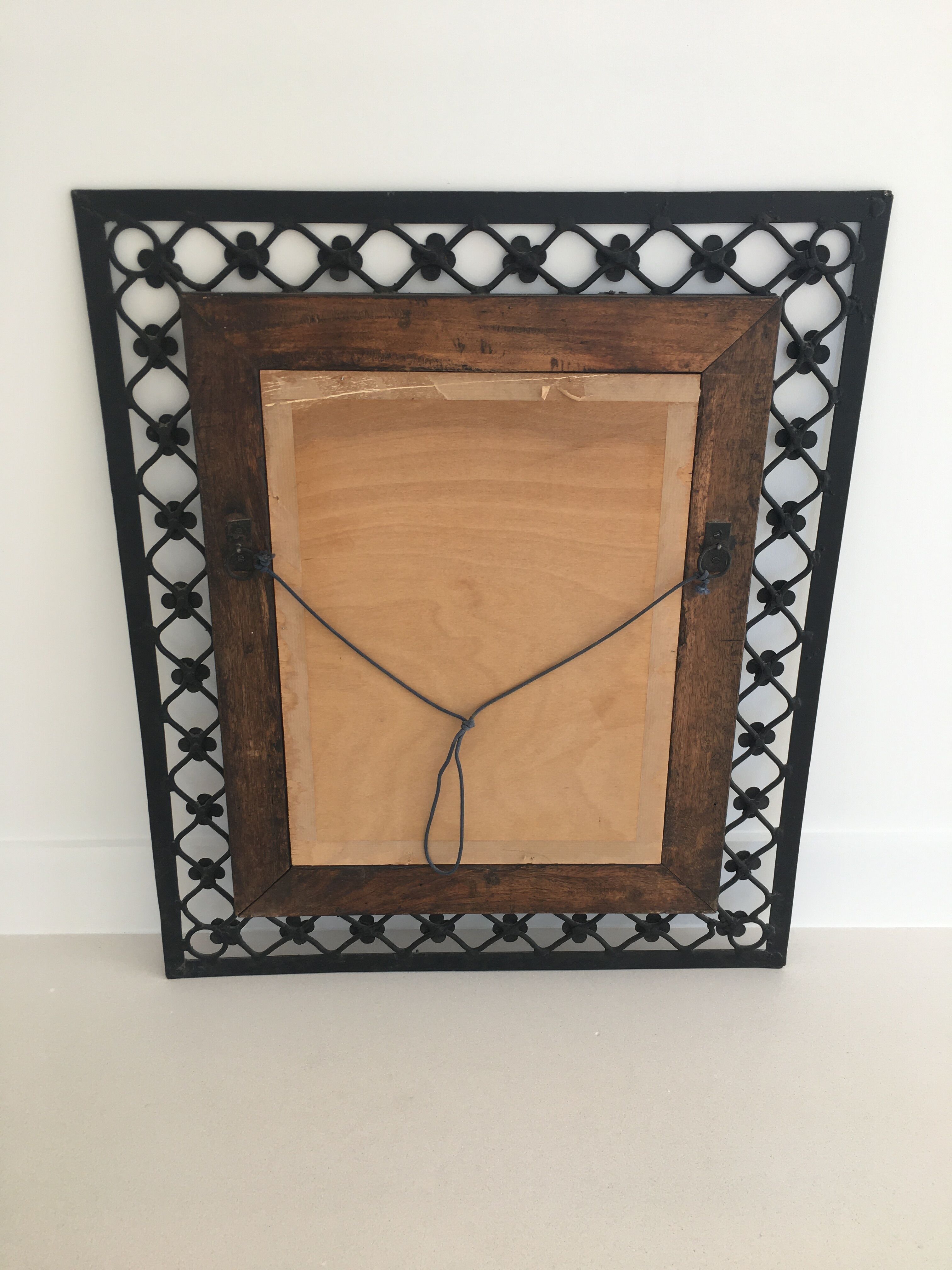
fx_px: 1063
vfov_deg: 61.7
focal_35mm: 29
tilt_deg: -28.6
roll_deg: -0.1
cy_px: 635
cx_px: 476
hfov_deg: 48.2
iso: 32
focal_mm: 4.15
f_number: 2.2
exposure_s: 1/100
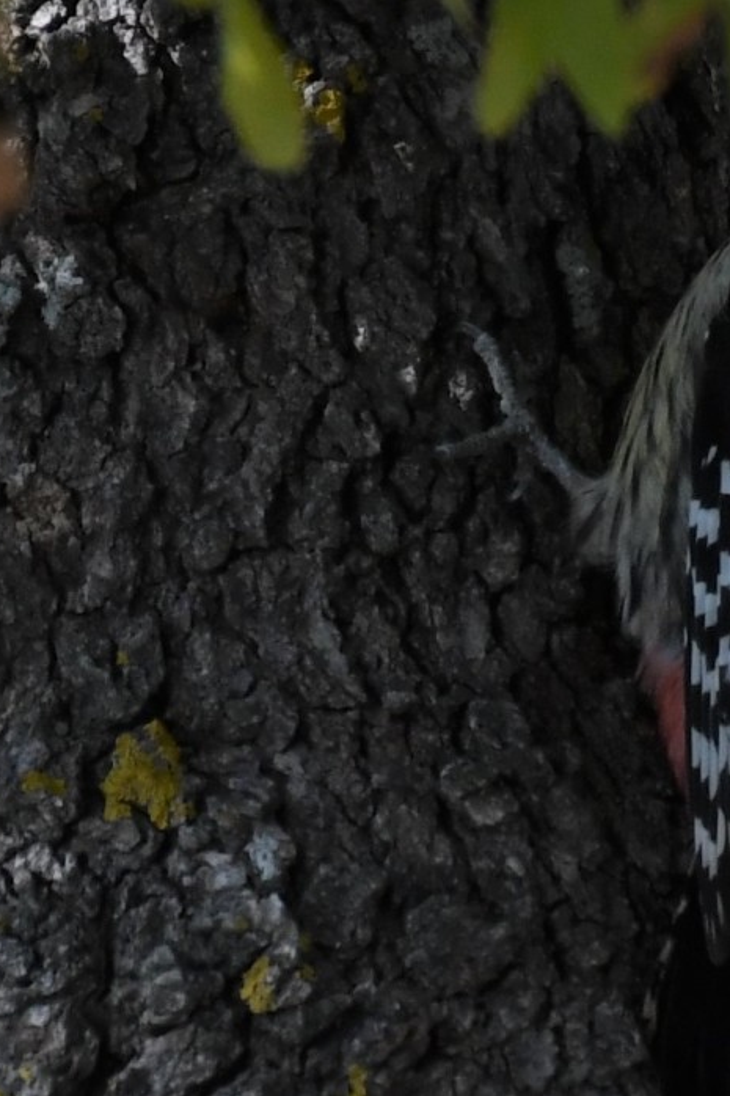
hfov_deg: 1.2
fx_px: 34355
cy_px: 548
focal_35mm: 1129
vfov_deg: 1.8
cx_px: 727
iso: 500
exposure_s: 1/1250
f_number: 6.3
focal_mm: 500
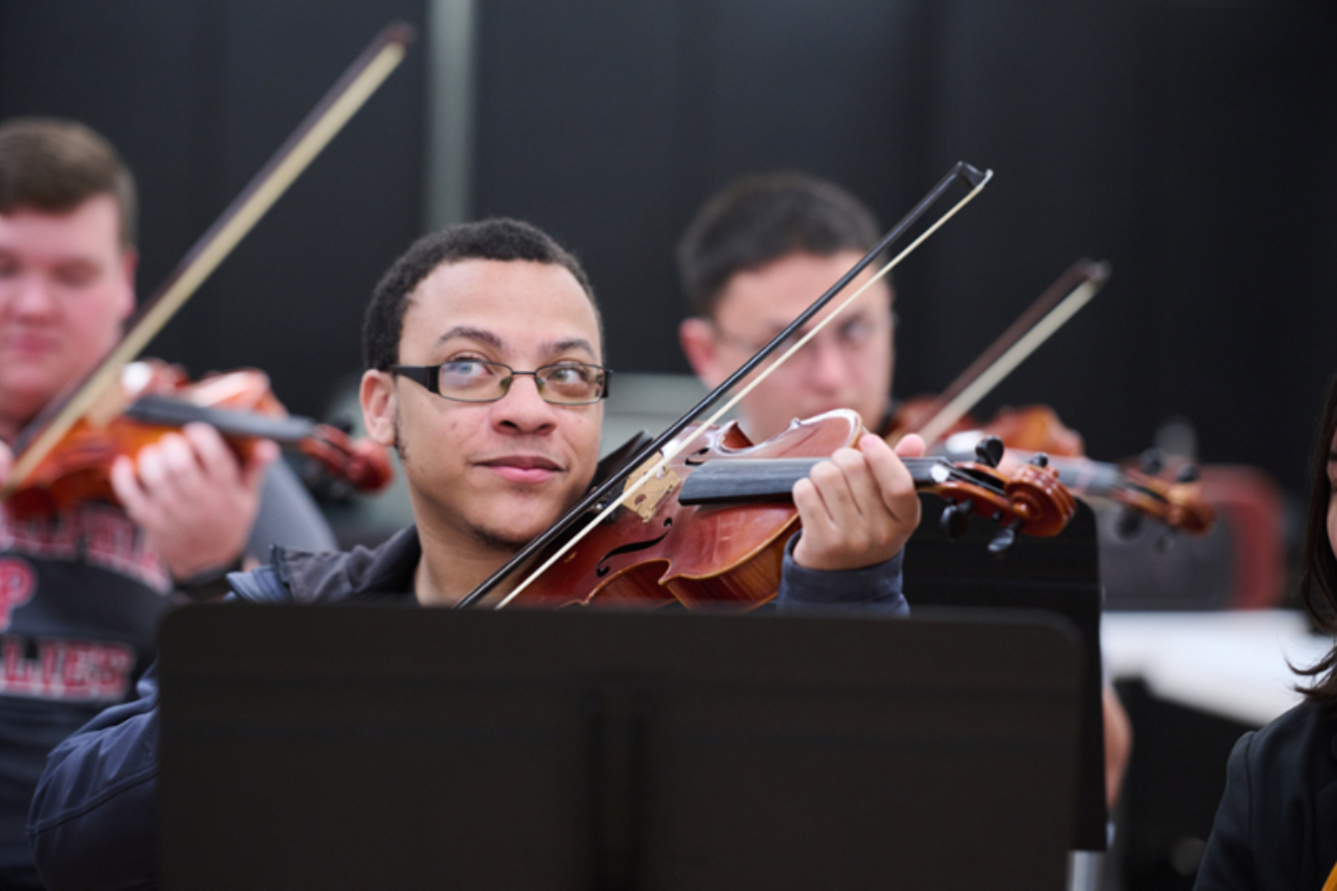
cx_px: 668
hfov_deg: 14.2
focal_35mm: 145
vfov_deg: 9.5
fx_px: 5384
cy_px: 446
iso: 1600
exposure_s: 1/200
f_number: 2.8
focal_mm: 145
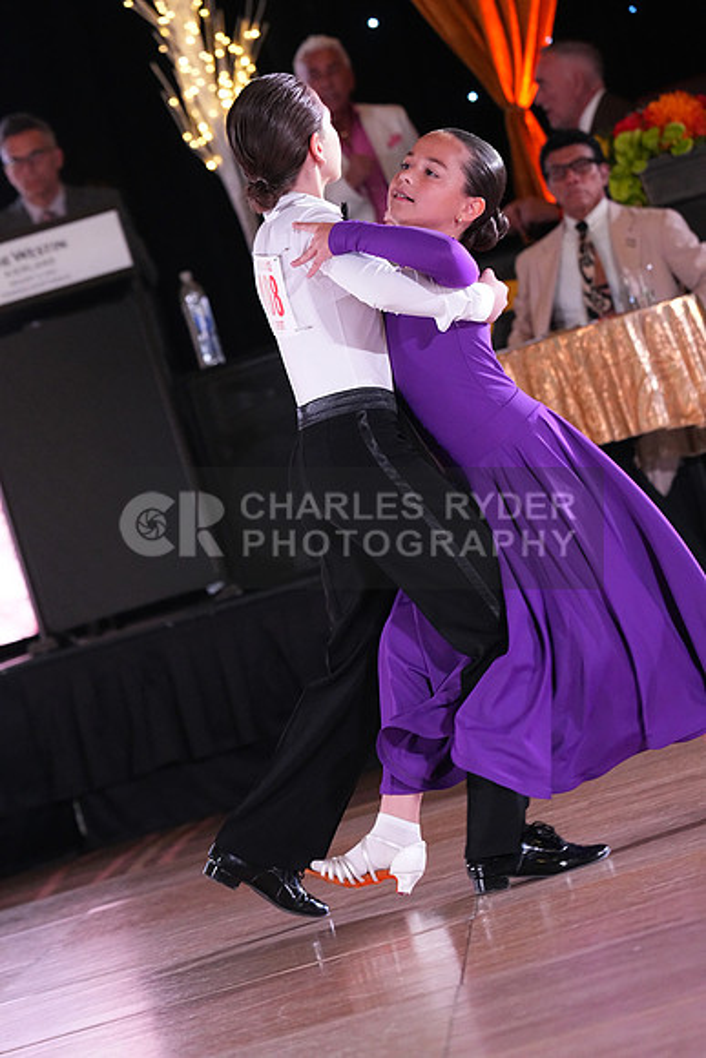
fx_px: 4527
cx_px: 353
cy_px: 529
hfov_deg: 8.9
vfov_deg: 13.3
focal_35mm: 154
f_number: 5
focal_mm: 154
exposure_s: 1/400
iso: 8000
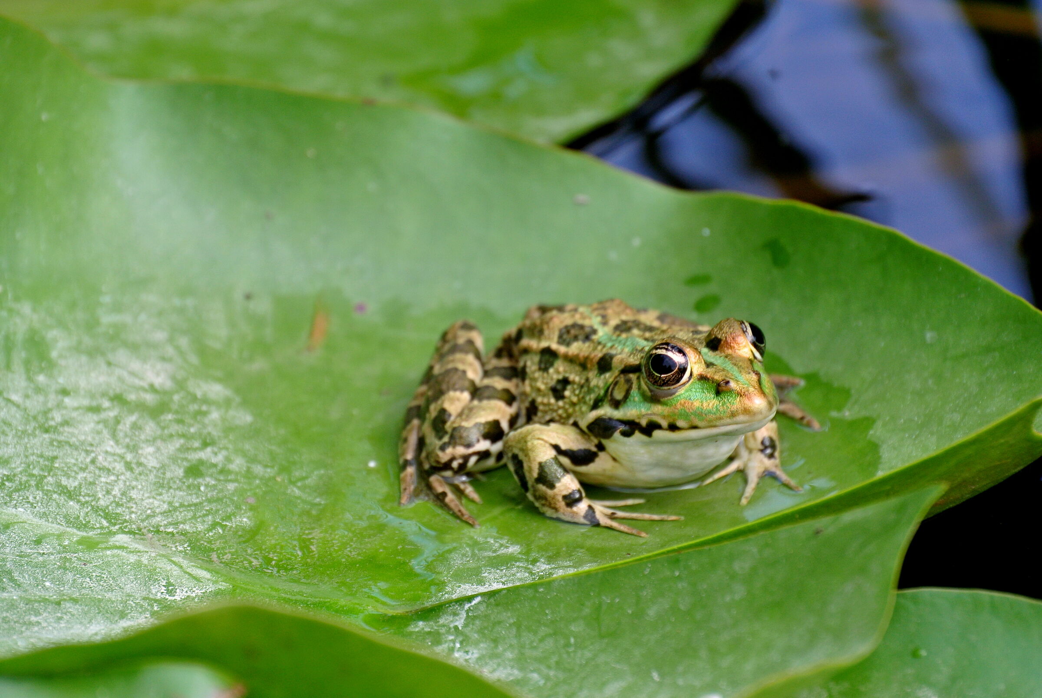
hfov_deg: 6.9
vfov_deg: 4.6
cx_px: 521
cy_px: 349
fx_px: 8607
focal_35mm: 297
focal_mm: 110
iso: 200
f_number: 5.6
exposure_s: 1/250
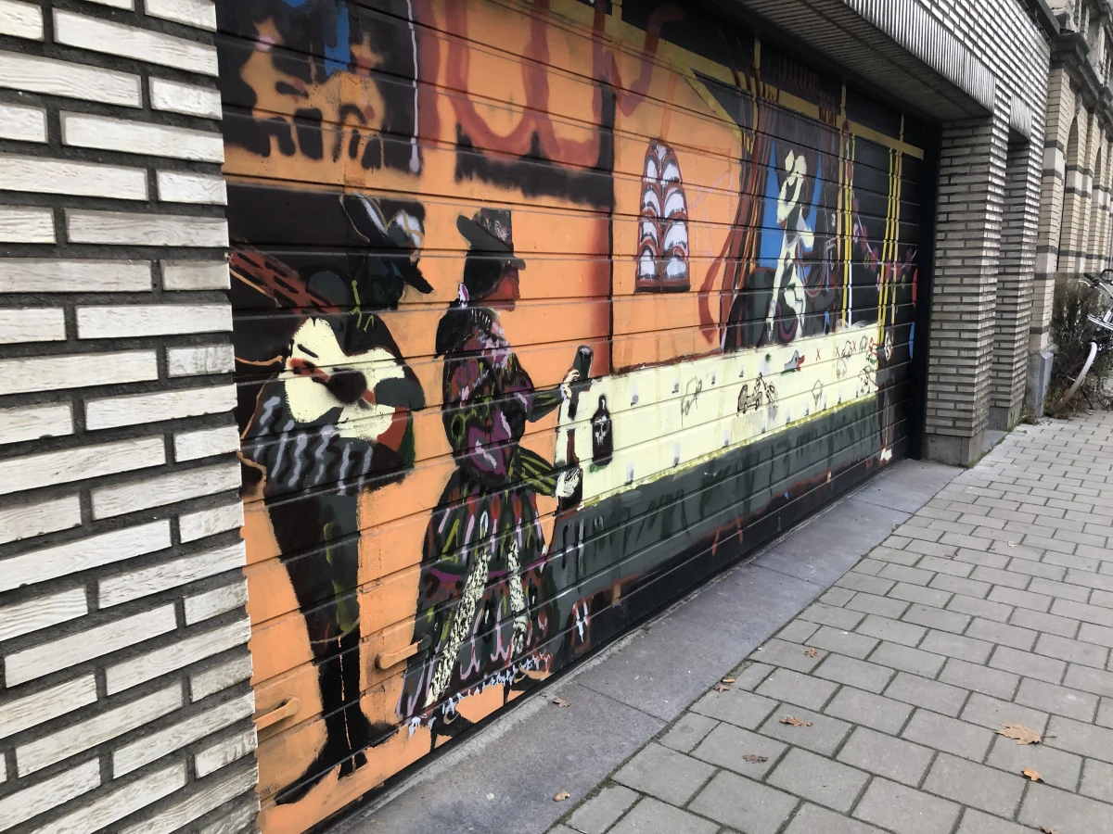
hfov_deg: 63.4
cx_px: 556
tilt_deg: -7.9
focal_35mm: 28
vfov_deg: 49.7
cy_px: 417
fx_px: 900
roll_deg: +0.1
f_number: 1.8
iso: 25
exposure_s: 1/30
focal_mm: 4
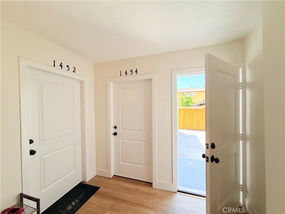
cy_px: 107
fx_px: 115
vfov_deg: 85.7
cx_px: 142
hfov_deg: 102.1
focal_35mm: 14
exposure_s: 1/122
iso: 50
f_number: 2.2
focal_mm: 2.22
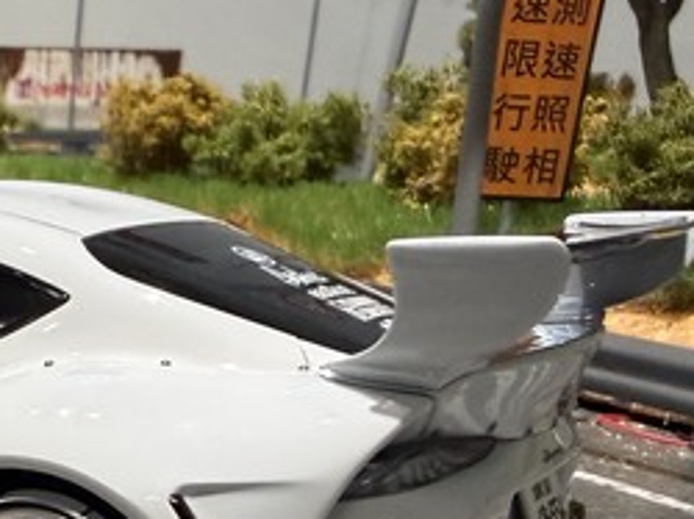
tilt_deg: -15.6
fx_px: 1502
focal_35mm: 75
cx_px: -142
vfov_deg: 19.2
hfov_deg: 23.7
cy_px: 482
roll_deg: -1.7
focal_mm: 2.22
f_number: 2.2
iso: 250
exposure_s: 1/120
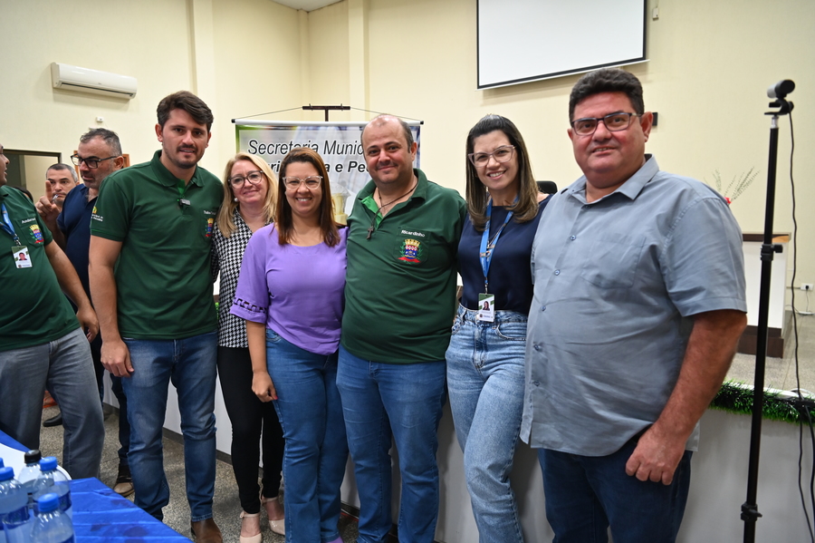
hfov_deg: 73.8
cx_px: 408
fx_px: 543
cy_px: 272
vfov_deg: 53.1
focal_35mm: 24
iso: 1600
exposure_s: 1/125
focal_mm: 24
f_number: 2.8
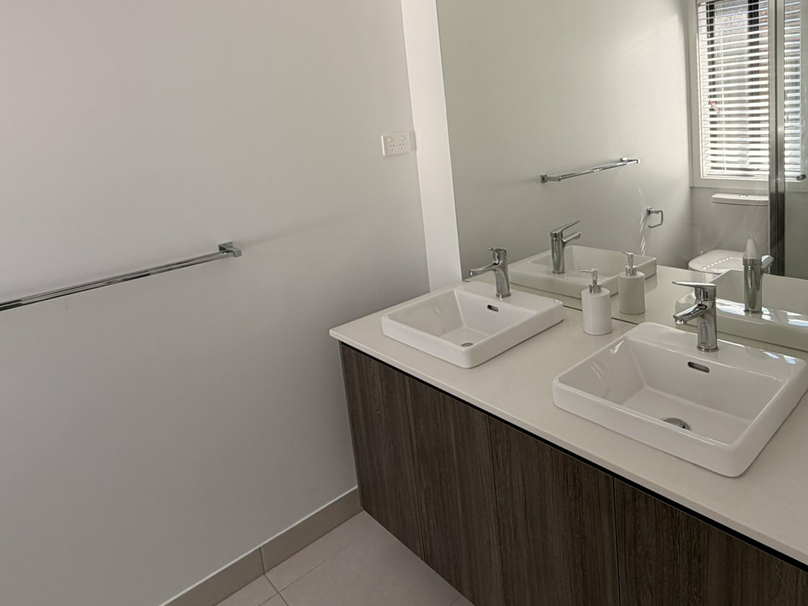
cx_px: 497
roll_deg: +5.8
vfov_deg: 55.4
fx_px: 560
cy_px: 193
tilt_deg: -7.9
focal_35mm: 24
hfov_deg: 70.6
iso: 40
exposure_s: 1/133
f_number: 2.2
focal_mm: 2.22
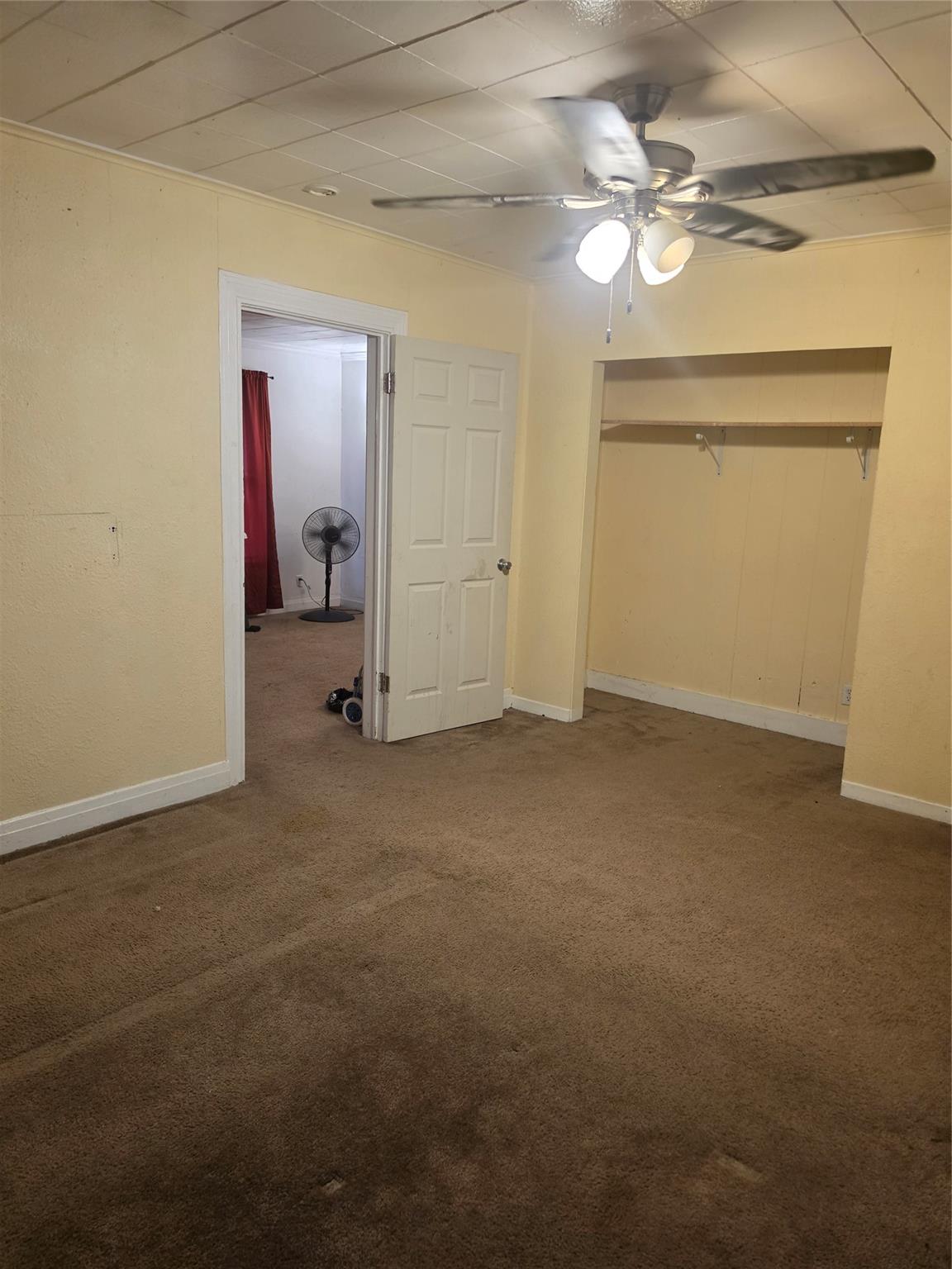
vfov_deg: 73.9
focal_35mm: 23
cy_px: 634
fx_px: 843
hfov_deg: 58.9
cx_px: 476
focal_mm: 6.5
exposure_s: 1/120
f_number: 1.4
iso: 250
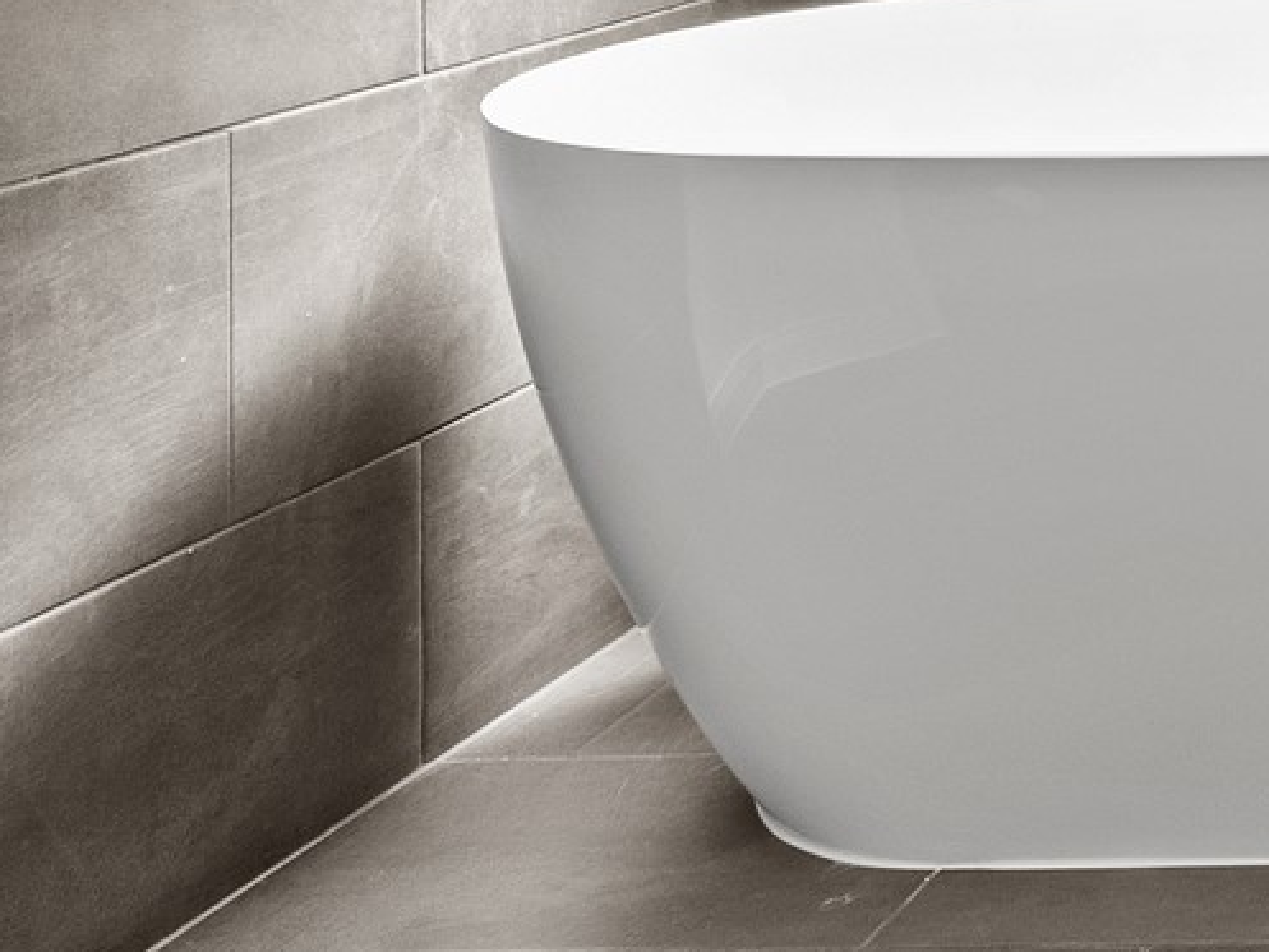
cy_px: -429
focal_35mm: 63
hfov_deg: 21.1
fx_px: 2310
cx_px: 2272
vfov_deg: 20.4
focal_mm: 10
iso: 320
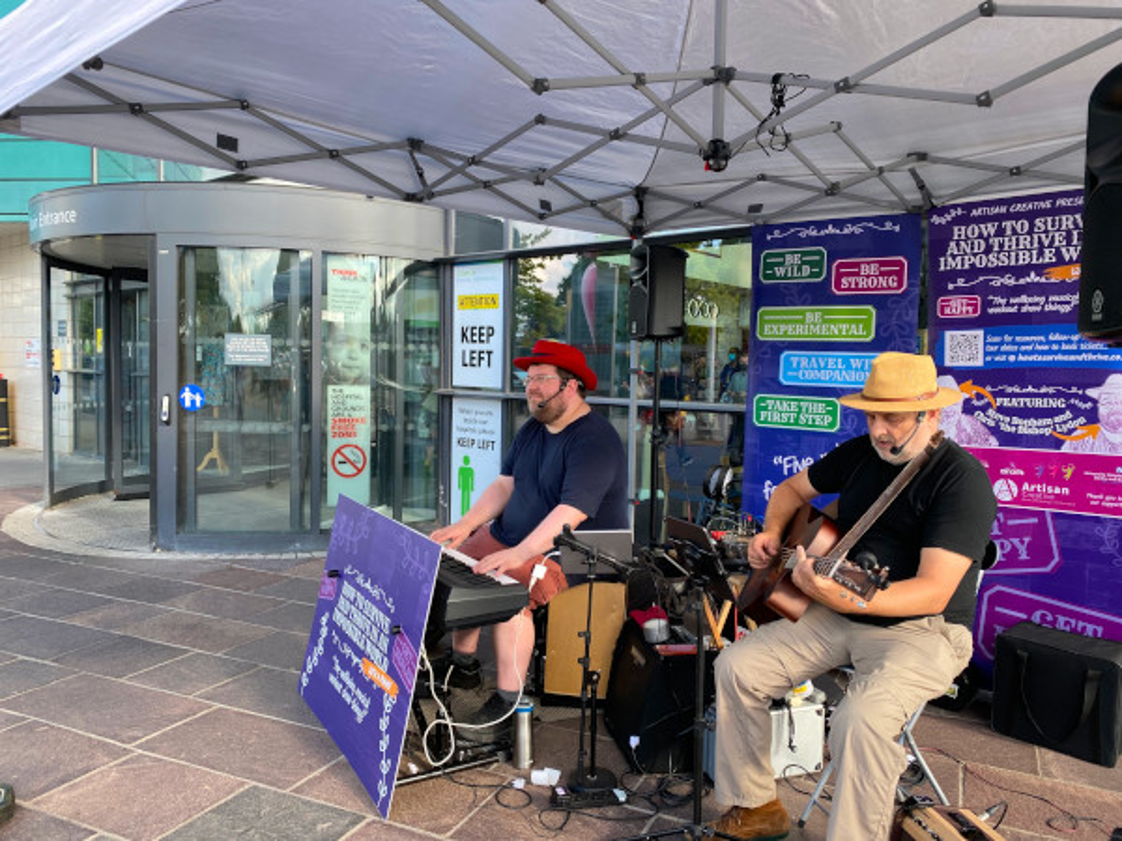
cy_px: 420
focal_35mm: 26
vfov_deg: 53.1
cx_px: 561
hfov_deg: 67.3
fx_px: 843
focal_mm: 4.25
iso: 32
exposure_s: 1/244
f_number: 1.8
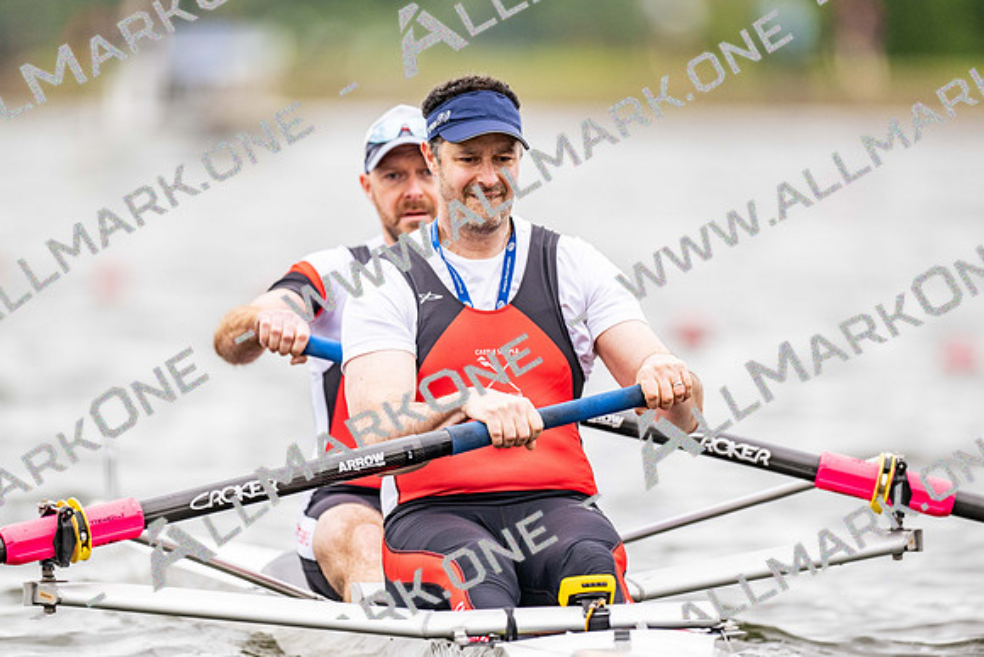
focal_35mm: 600
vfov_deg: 2.3
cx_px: 492
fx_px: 16403
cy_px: 328
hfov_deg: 3.4
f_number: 4
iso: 900
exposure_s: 1/2500
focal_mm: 600
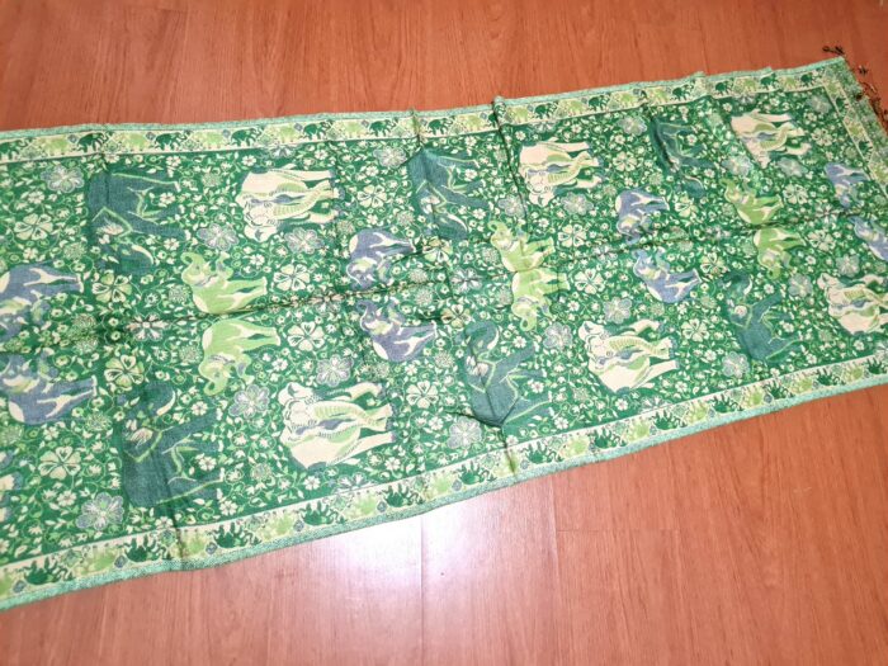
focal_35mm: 26
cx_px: 444
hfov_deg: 67.3
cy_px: 333
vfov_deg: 53.1
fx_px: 667
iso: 500
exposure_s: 1/40
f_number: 1.8
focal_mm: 5.4
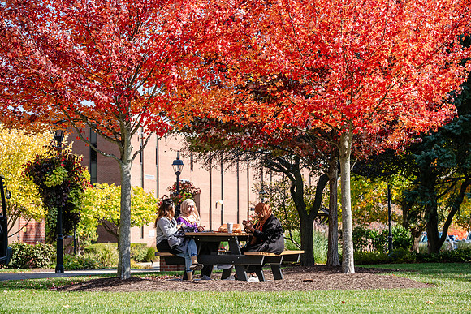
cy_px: 157
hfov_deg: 20.4
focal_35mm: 100
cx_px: 236
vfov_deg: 13.7
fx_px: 1309
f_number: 6.3
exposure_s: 1/320
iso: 160
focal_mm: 100
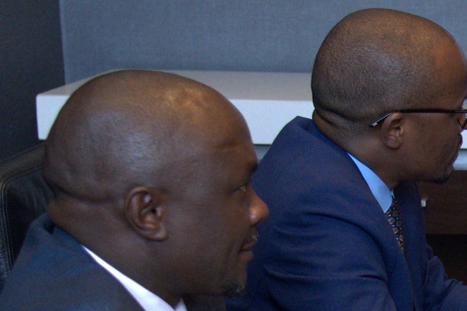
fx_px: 1777
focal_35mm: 137
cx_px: 689
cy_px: 435
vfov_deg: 9.8
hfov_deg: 14.1
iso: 5000
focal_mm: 30
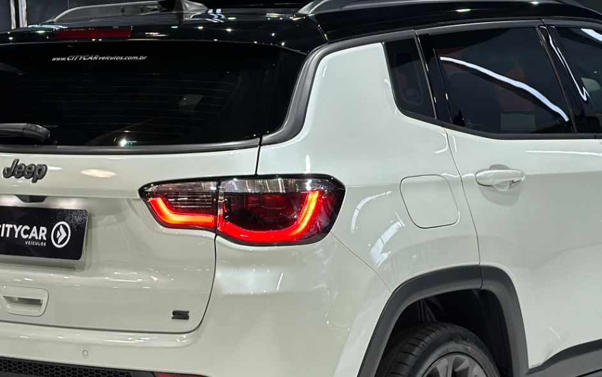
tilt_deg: -8.2
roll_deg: +0.9
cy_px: 265
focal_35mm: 103
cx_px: 357
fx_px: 1690
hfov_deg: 20.2
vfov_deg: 12.7
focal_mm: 6.86
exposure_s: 1/60
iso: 80
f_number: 1.78
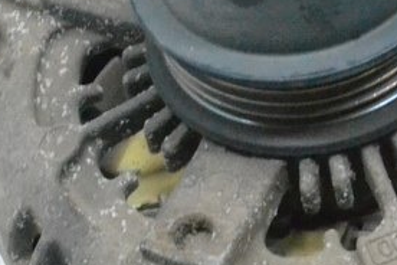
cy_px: 130
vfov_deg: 5.9
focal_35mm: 234
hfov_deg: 8.7
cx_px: 463
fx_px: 2580
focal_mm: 42
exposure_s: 1/160
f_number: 9
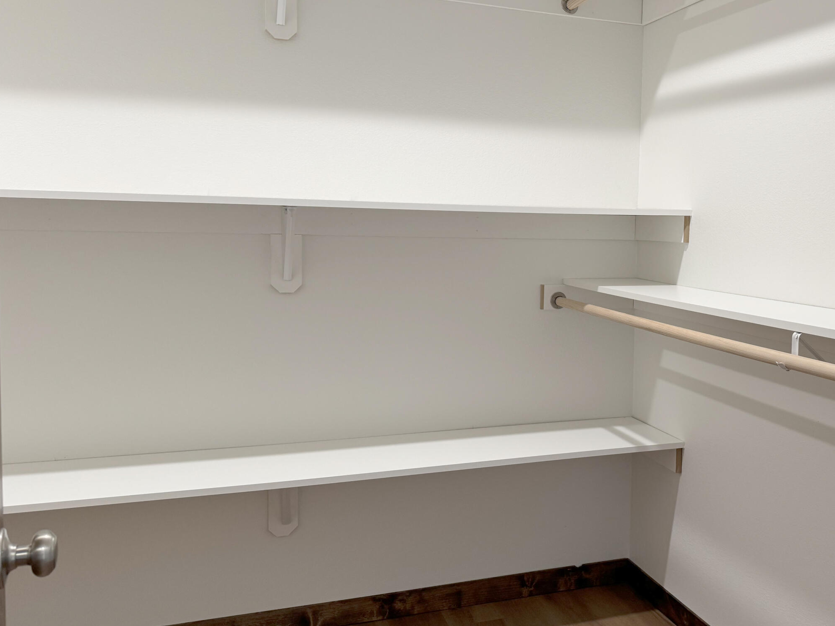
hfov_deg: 50.0
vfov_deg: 39.6
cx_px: 587
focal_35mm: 36
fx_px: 868
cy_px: 286
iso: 160
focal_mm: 6.76
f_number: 1.78
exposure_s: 1/120
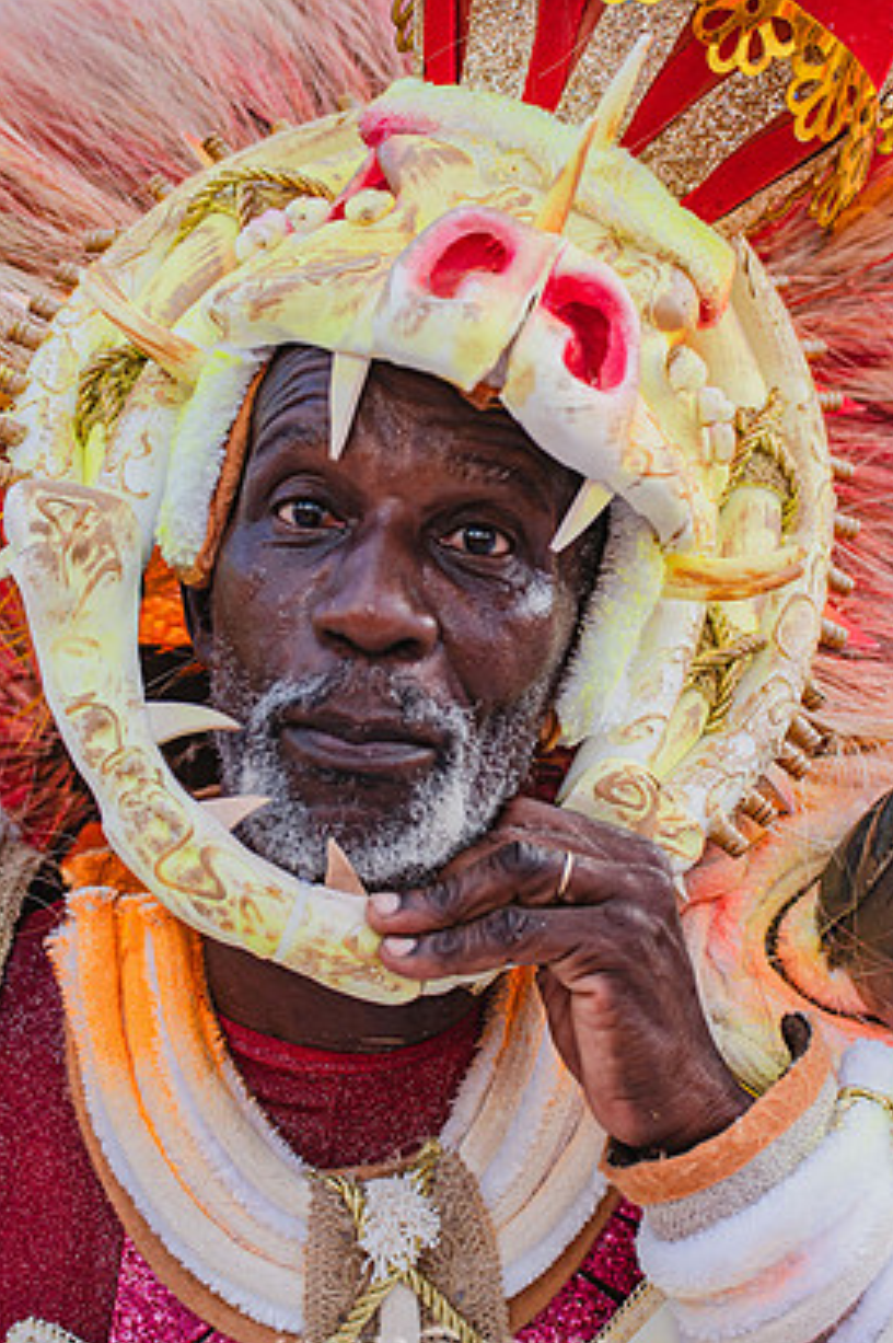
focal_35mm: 77
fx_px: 2870
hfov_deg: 17.7
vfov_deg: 26.3
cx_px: 435
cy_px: 667
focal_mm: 70
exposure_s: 1/1600
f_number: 5.6
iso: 640
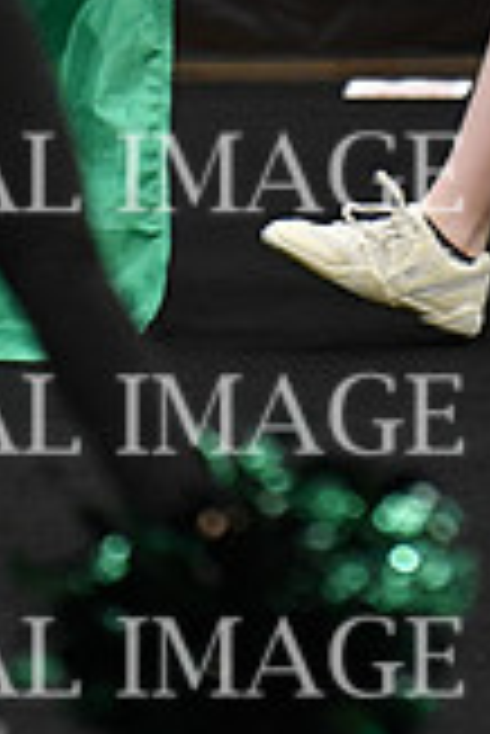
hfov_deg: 1.3
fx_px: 21757
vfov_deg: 1.9
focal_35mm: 1068
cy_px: -432
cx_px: 470
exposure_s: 1/800
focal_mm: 200
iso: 4000
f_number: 2.8
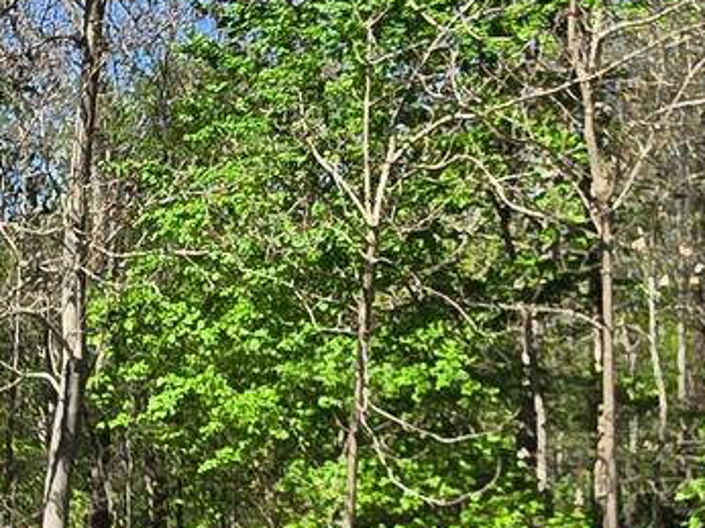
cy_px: 263
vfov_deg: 19.1
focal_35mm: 77
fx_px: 1567
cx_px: 405
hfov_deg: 25.3
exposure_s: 1/1879
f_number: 2.2
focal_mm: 2.2
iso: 50
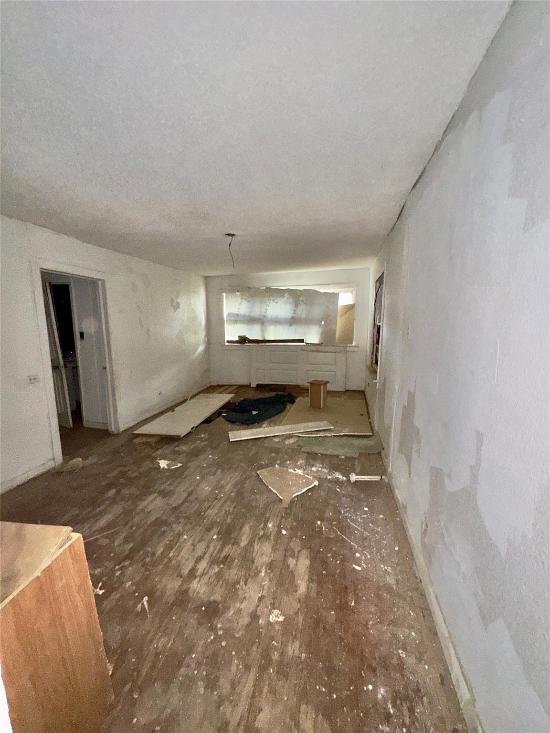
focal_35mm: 14
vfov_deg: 102.1
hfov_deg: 85.7
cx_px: 275
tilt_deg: -5.9
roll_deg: -0.4
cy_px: 366
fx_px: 297
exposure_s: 1/40
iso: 320
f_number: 2.2
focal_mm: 2.22
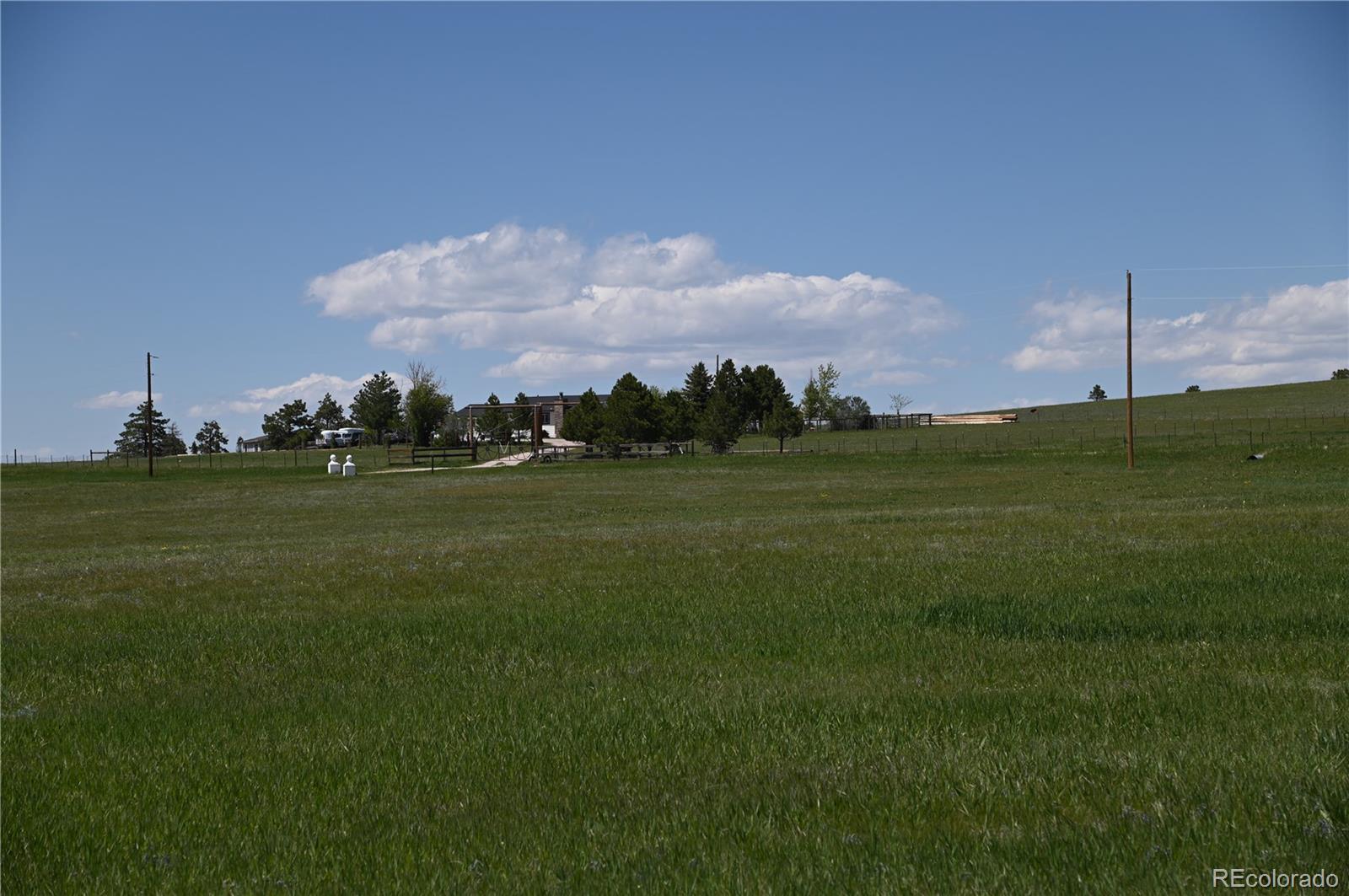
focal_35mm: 78
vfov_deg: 17.5
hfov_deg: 26.0
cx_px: 674
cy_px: 448
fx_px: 2920
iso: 100
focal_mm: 78
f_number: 7.1
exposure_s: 1/800
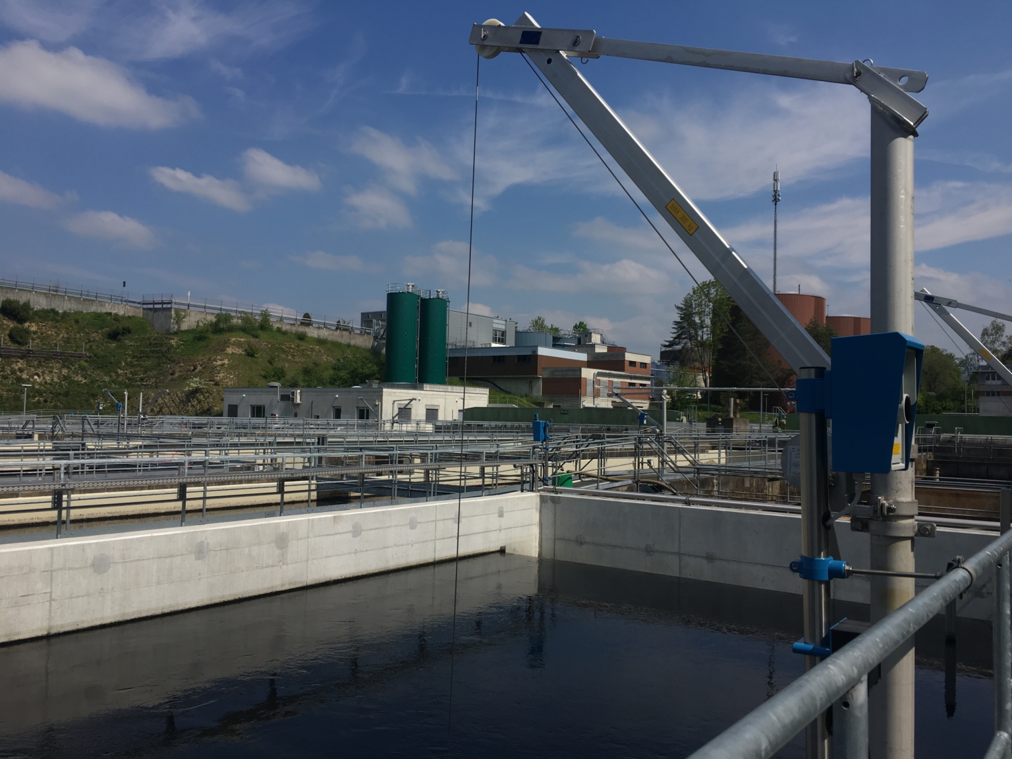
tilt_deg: +3.0
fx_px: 848
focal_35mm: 29
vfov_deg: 48.2
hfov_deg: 61.7
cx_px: 506
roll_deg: -1.7
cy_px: 380
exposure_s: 1/2262
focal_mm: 4.15
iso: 25
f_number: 2.2
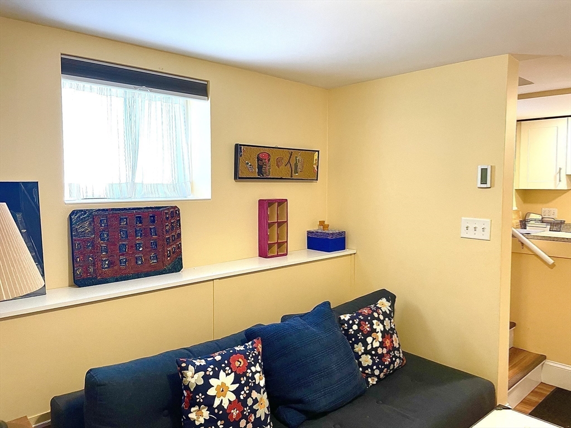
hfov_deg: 67.3
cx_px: 286
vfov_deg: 53.1
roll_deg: +0.2
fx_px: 429
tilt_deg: -4.4
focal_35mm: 26
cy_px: 214
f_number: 1.6
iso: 100
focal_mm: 4.2
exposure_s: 1/60
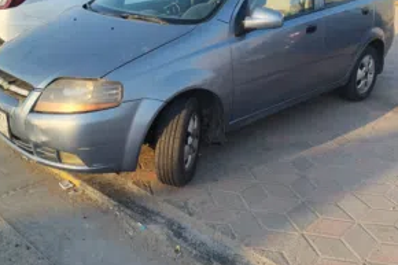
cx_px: 199
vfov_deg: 39.5
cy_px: 92
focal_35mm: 33
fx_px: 365
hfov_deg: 57.3
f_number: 1.6
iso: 50
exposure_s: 1/192
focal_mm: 4.09
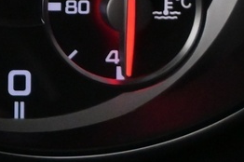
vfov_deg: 5.2
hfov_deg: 7.3
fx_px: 1760
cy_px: -159
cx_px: -390
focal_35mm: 260
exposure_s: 1/50
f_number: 4.5
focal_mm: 28
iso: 2500
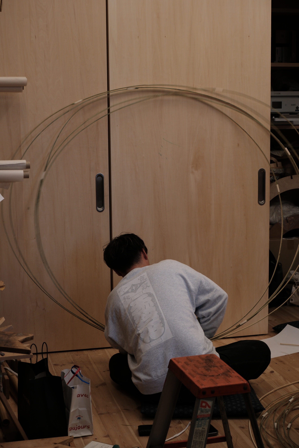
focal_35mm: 59
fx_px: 735
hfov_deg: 23.0
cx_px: 150
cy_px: 224
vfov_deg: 33.9
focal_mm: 39.6
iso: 500
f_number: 5.6
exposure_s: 1/120
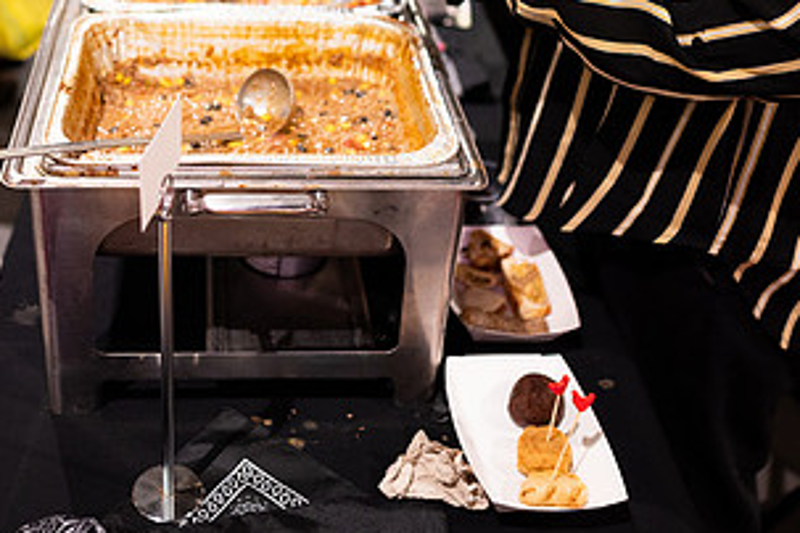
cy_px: 128
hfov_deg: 42.3
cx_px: 277
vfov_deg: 28.8
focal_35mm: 46
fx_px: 1022
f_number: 1.8
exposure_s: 1/200
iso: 1250
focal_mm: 24
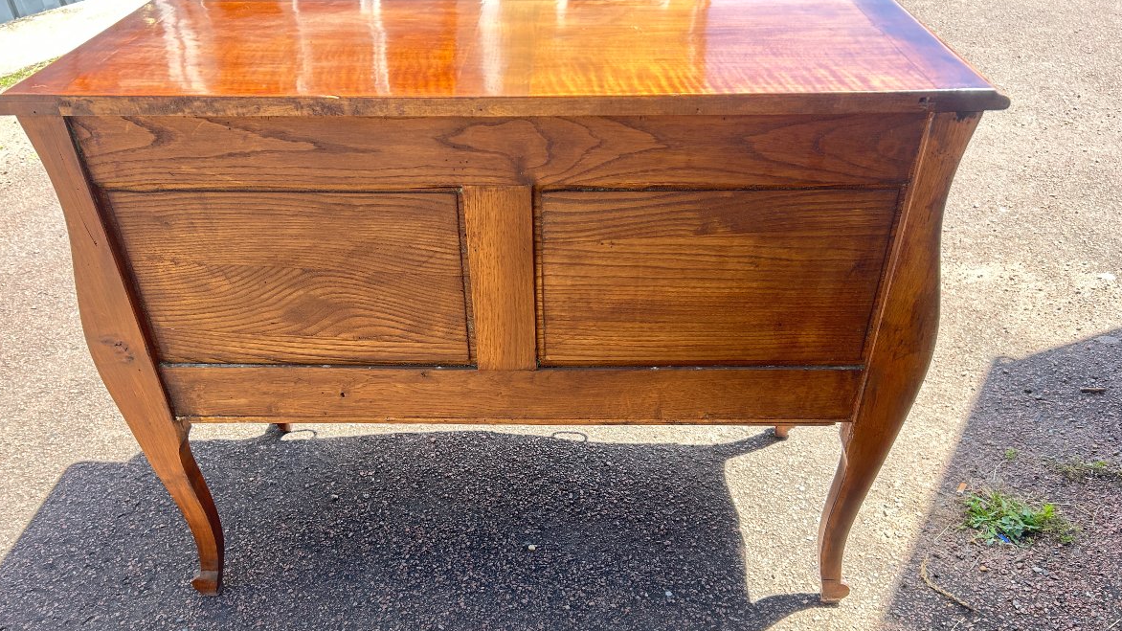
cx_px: 550
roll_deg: +1.8
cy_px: 423
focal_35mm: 29
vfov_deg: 39.7
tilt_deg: -37.4
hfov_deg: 66.1
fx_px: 863
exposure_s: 1/255
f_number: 1.5
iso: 50
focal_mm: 5.7
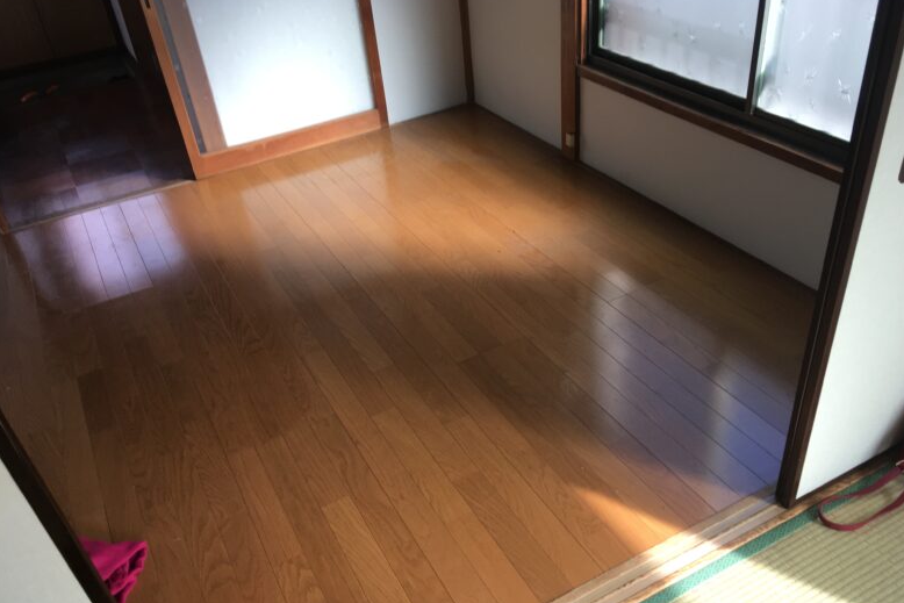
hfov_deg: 60.3
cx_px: 460
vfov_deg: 42.3
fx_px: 779
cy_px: 332
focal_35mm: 31
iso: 40
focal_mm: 4.15
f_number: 2.2
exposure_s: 1/120
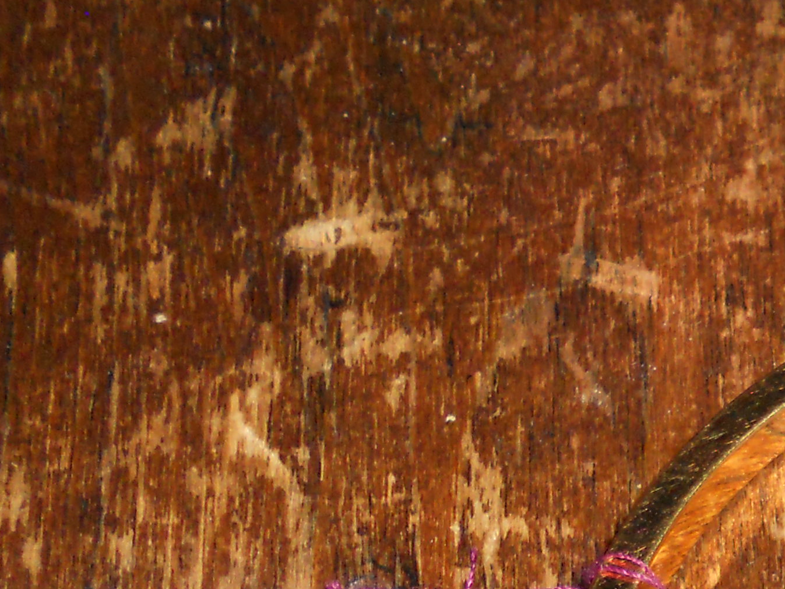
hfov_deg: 18.4
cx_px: 1161
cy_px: 864
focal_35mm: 95
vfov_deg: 14.6
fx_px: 2155
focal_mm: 5.8
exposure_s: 1/25
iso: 200
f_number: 8.8
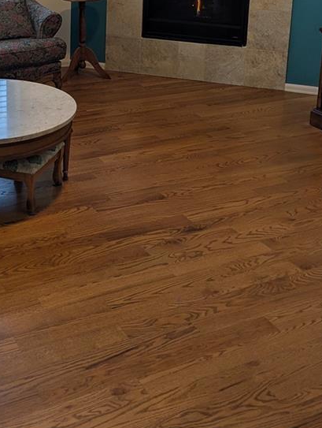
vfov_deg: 33.8
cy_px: 29
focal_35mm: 53
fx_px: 656
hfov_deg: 27.2
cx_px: 83
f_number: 1.85
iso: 71
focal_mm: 6.81
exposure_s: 1/236
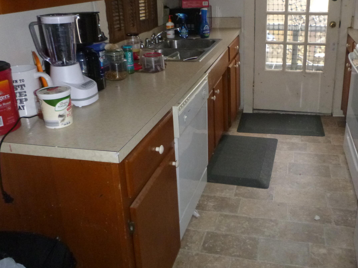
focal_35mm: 35
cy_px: 96
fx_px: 362
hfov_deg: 52.1
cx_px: 221
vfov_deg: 40.3
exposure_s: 1/60
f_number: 3.9
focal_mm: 4.5
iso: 400
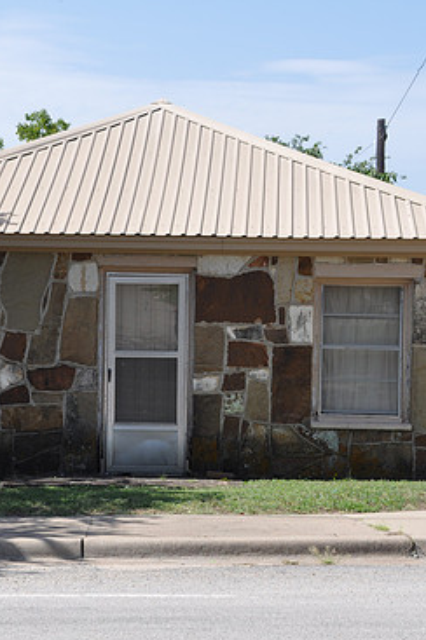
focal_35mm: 109
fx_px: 1938
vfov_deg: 18.8
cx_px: 150
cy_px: 313
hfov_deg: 12.5
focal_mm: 46
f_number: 8
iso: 200
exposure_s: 1/250
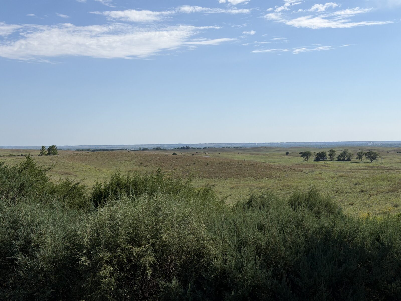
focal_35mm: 48
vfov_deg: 30.3
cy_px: 150
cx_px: 200
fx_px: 556
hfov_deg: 39.7
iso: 64
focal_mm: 6.76
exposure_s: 1/7143
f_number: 1.78
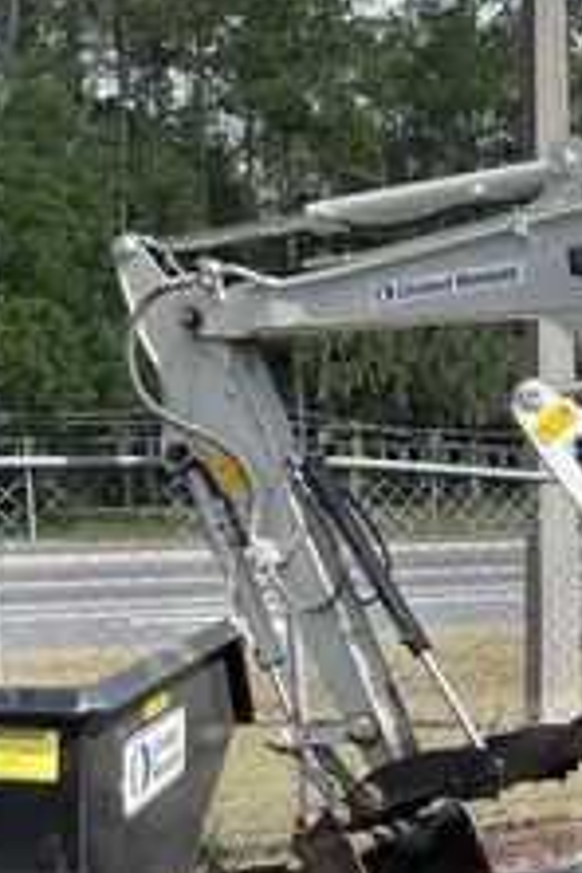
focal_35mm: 67
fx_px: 1625
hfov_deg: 17.7
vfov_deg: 29.7
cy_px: 639
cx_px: 928
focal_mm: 4.2
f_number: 1.6
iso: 32
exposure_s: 1/2212
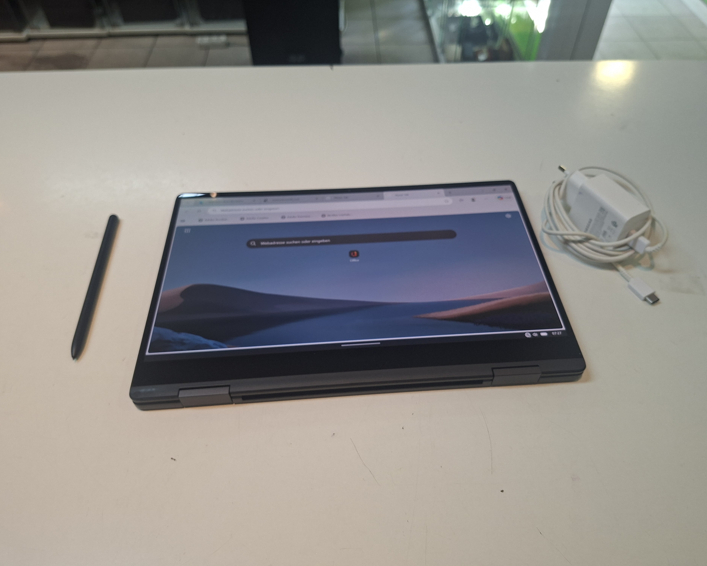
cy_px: 283
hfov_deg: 70.2
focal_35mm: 24
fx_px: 502
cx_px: 373
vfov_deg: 58.8
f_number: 1.8
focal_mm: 5.54
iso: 160
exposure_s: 1/100
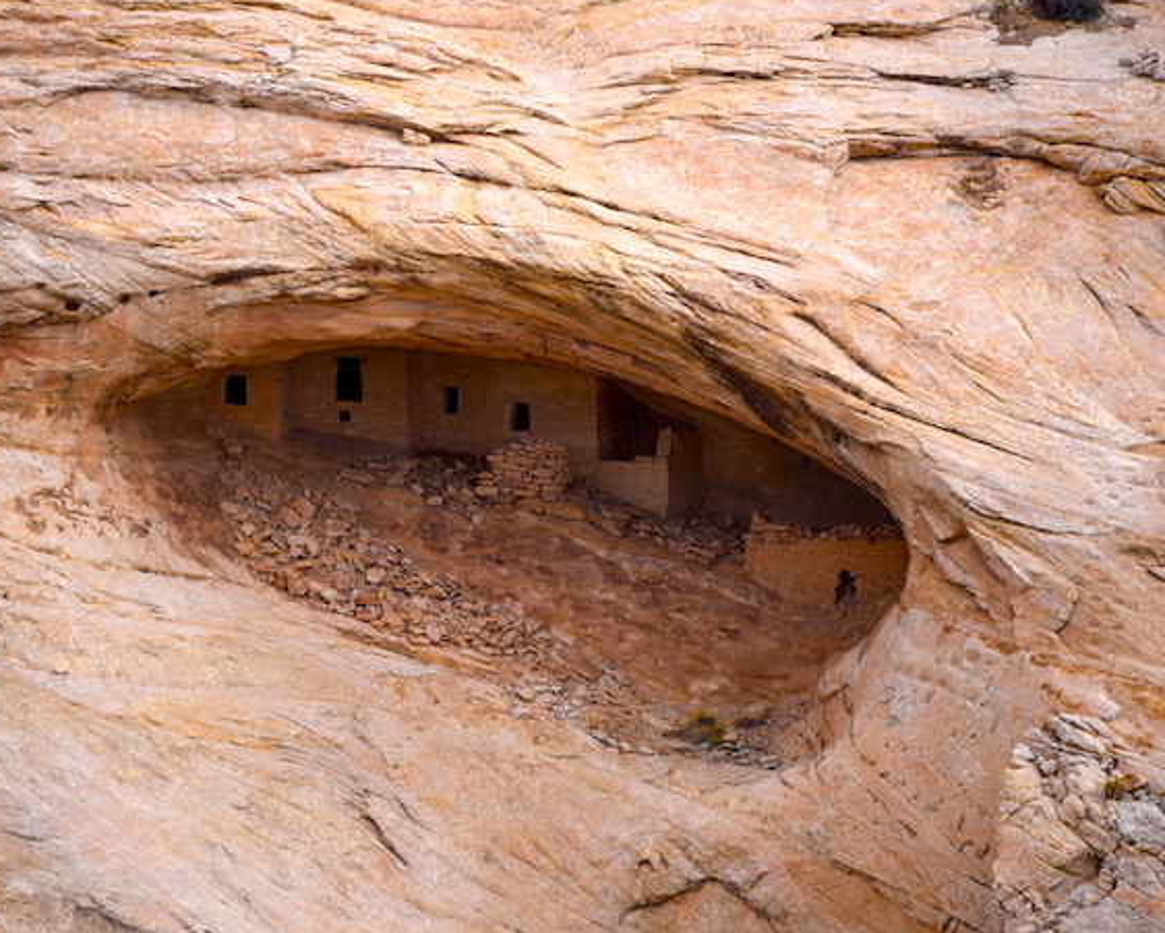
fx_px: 8452
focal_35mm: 245
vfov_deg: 6.3
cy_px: 475
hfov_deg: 7.9
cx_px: 499
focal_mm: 210
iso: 100
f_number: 5.6
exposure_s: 1/250
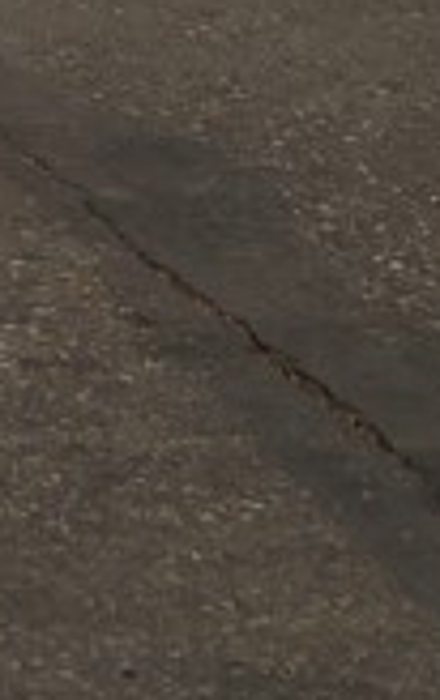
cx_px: -1440
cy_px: -657
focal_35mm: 452
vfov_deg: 4.6
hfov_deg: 2.8
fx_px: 8642
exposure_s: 1/640
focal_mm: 30
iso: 100
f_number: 9
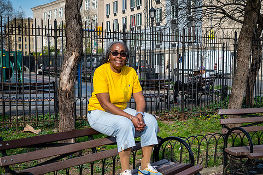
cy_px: 94
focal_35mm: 49
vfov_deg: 27.5
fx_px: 358
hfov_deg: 40.4
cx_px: 125
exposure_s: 1/800
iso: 200
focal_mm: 40
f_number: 4.5
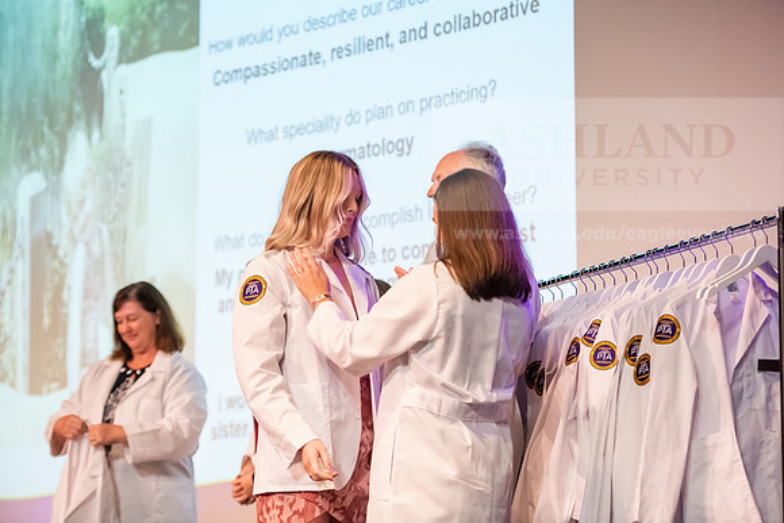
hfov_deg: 20.8
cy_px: 262
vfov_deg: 14.0
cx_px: 392
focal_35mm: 98
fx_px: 2135
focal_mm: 98
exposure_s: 1/200
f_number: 3.2
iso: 4000
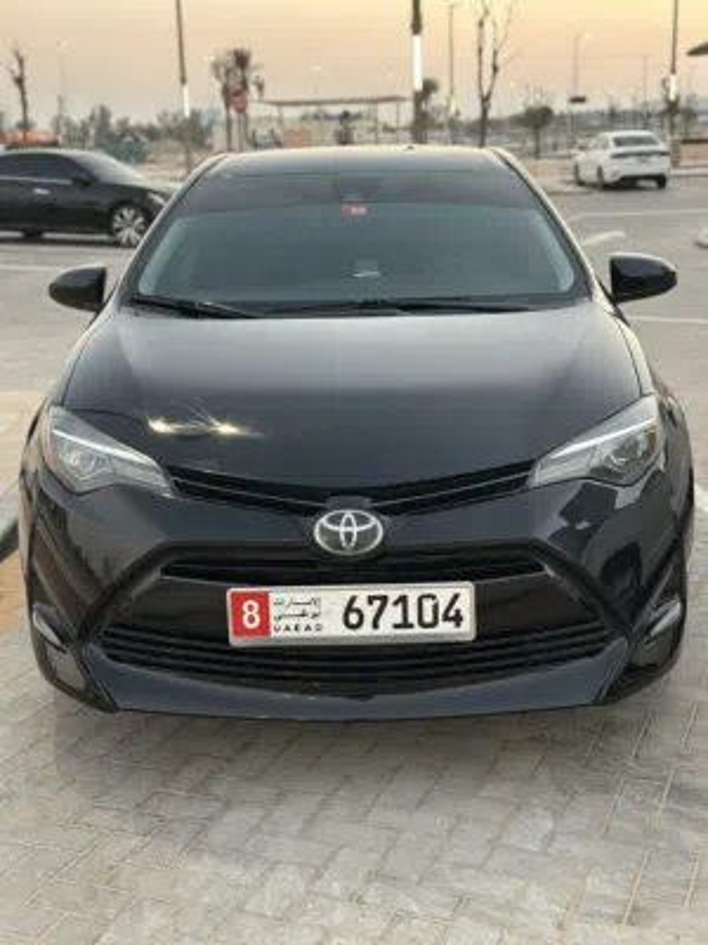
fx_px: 1309
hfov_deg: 30.3
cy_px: 472
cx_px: 354
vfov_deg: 39.7
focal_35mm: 48
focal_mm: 6.86
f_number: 1.78
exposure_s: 1/60
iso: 320
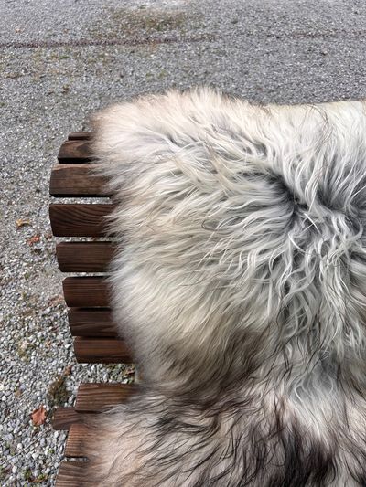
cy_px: 244
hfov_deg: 53.1
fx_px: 366
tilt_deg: -48.1
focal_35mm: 26
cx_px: 183
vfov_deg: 67.3
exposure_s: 1/1124
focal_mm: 5.7
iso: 50
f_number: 1.5
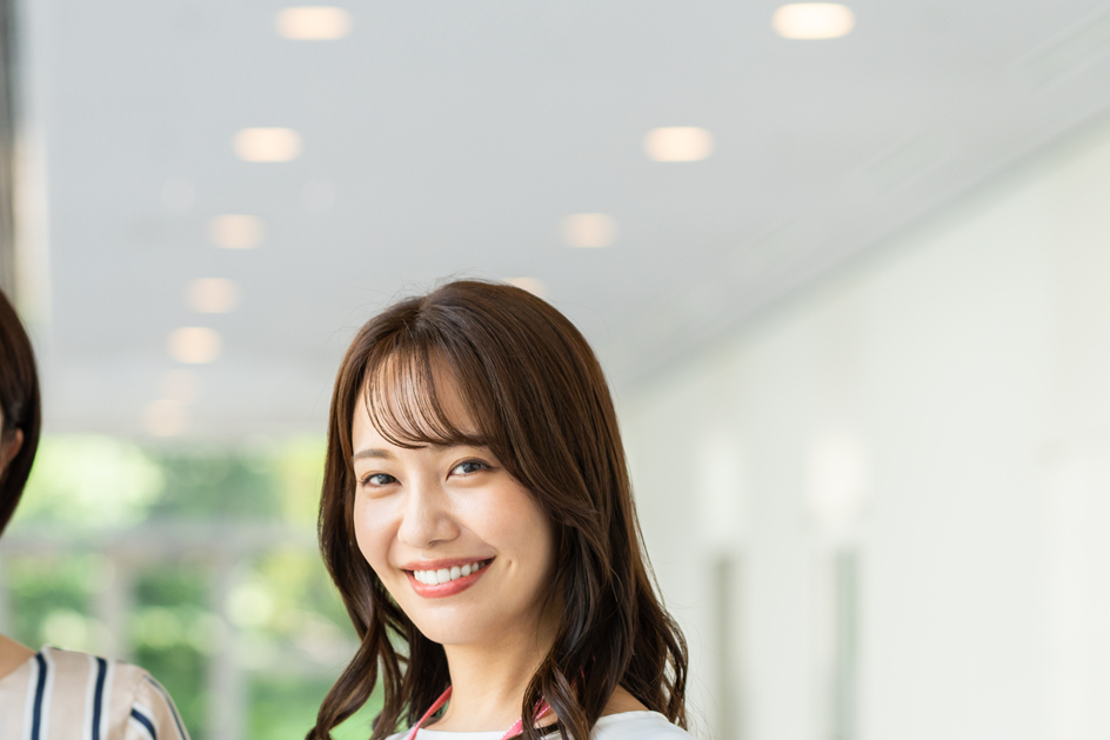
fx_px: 5549
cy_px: 770
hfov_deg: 11.3
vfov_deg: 7.6
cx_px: -33
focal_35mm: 180
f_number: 2.8
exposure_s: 1/320
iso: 320
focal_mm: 85
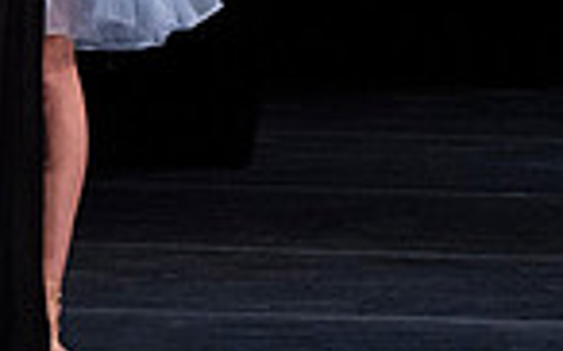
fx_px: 24454
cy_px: -291
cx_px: -370
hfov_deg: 1.3
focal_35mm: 1595
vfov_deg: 0.8
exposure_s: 1/500
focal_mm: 394
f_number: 9
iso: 12800
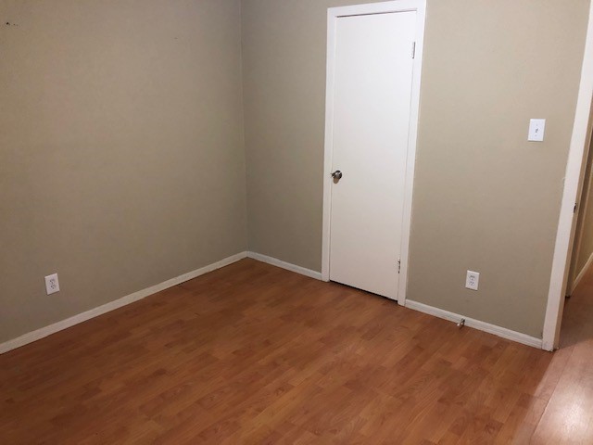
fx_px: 480
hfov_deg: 63.4
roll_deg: +0.4
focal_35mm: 28
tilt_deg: -16.2
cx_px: 296
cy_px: 222
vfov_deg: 49.7
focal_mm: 3.99
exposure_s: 1/9
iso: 100
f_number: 1.8
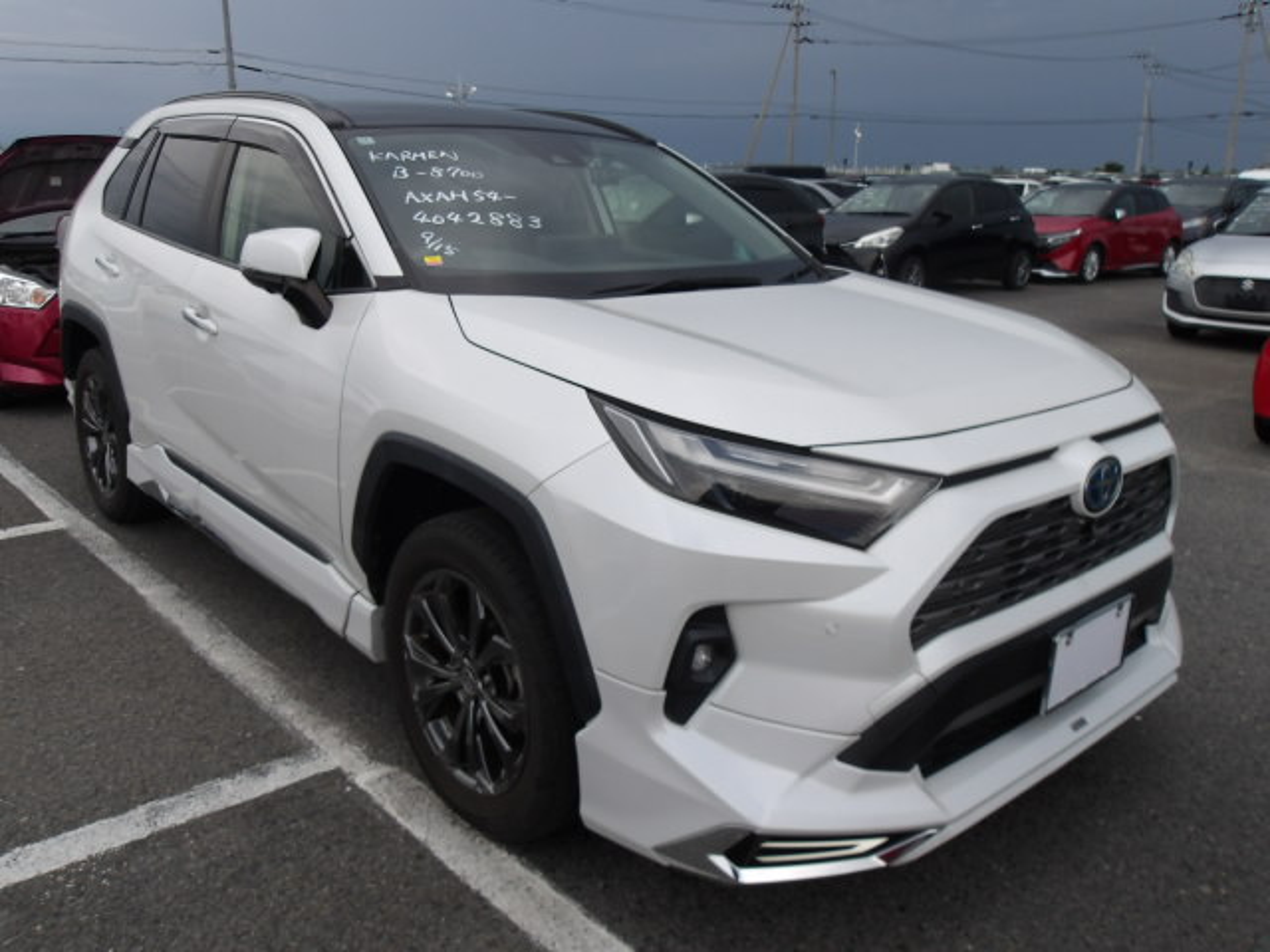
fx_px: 991
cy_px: 476
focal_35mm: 27
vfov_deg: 51.4
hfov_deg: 65.3
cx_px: 635
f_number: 10.4
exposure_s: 1/60
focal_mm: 4.9
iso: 109
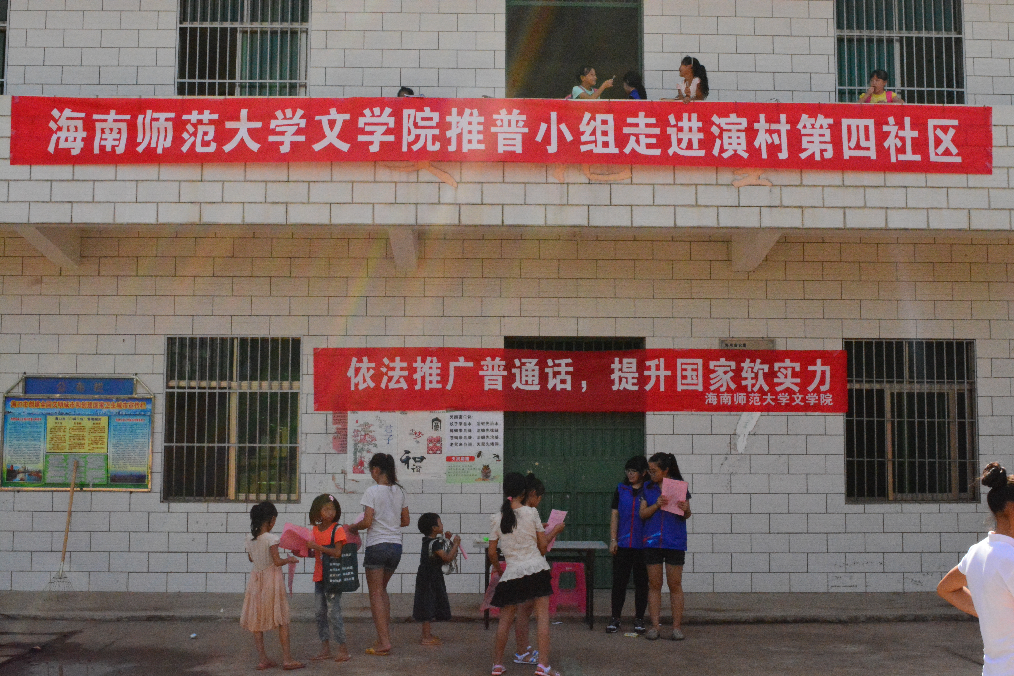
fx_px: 1225
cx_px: 507
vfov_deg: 30.8
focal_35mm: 44
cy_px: 338
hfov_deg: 45.0
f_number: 20
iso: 6400
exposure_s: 1/1600
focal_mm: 29
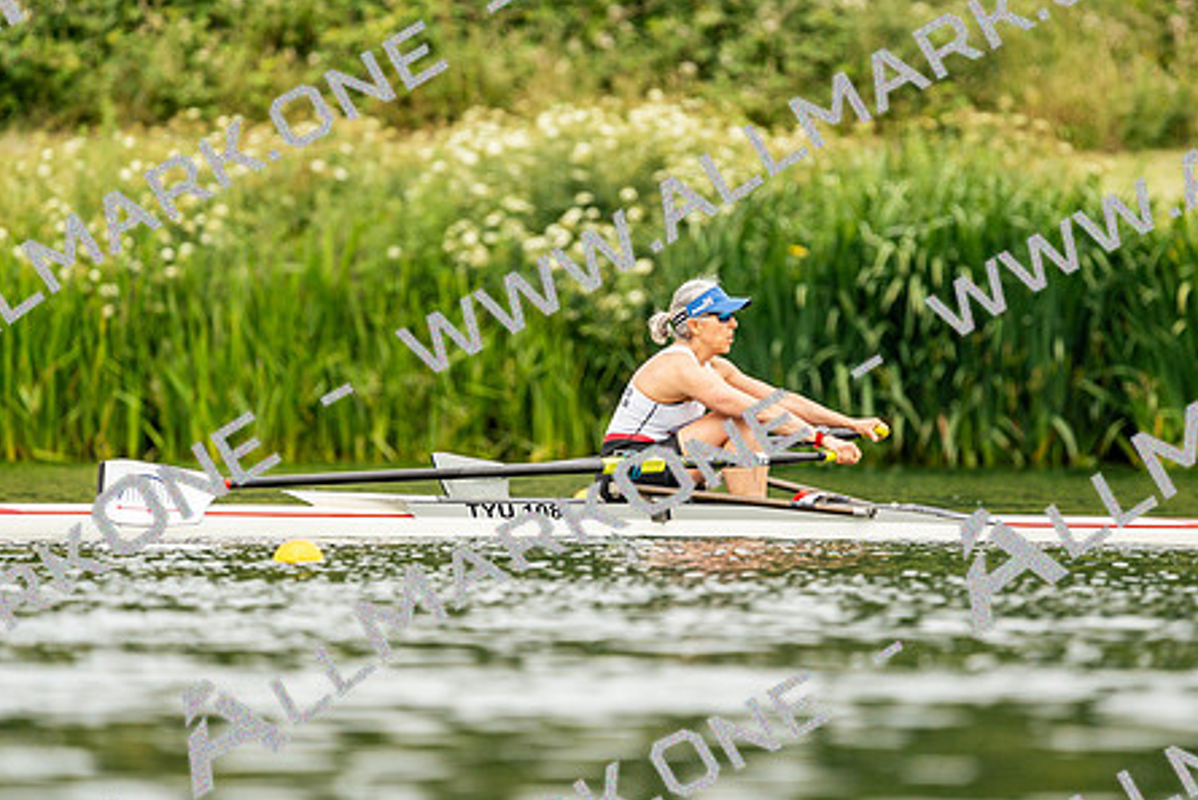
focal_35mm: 782
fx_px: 26030
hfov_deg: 2.6
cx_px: 730
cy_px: 381
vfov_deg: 1.8
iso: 640
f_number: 6.3
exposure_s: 1/2000
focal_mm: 600
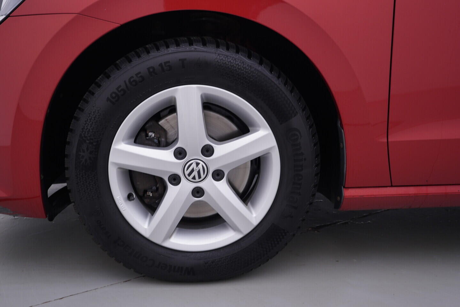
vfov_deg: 36.9
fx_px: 460
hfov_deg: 53.1
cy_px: 154
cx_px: 230
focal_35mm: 36
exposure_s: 1/60
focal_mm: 24
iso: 125
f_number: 3.5
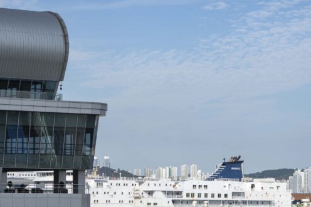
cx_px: 182
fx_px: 1070
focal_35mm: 124
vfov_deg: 11.0
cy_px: 173
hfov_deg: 16.5
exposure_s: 1/200
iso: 100
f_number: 11
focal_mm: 60
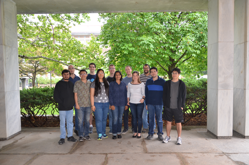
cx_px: 124
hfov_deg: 67.5
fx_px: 186
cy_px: 82
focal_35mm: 27
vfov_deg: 47.7
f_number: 3.5
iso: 450
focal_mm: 18
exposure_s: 1/60
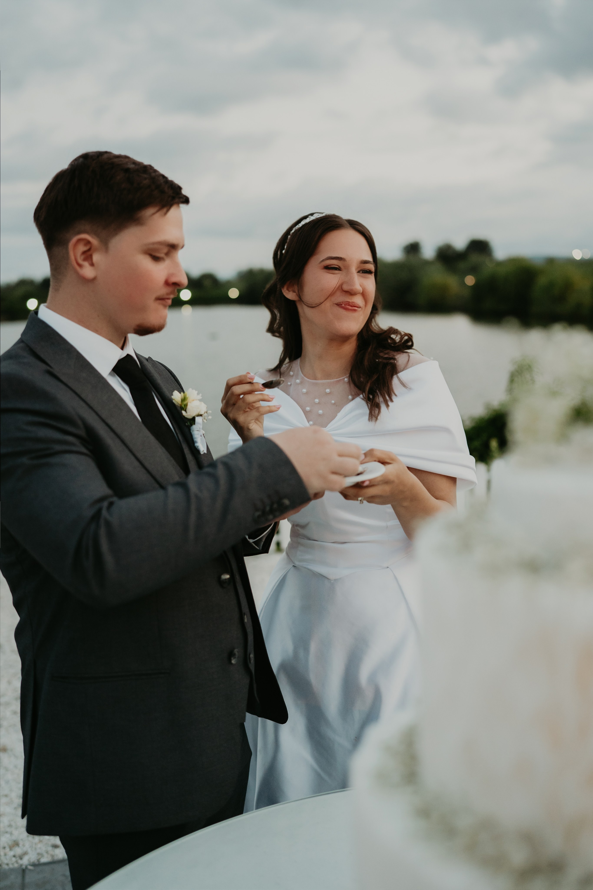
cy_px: 445
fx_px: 865
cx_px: 296
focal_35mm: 35
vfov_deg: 54.4
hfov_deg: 37.9
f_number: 1.8
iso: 2000
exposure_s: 1/200
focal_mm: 35
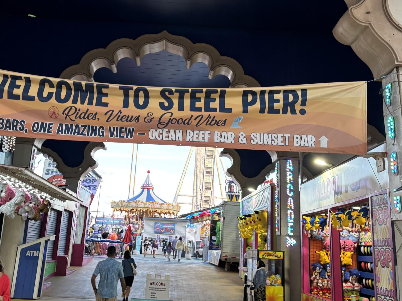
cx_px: 176
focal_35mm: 43
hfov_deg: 43.8
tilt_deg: +18.8
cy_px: 88
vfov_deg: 33.1
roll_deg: -3.9
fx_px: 499
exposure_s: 1/120
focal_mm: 5.96
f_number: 1.6
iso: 125
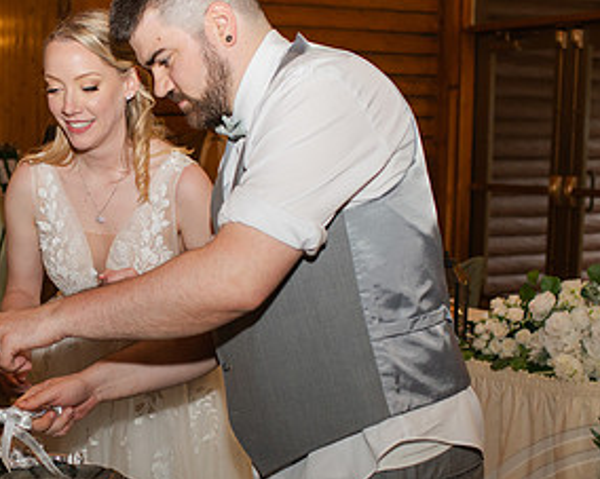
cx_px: 87
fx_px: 1189
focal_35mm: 67
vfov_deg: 22.8
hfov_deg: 27.5
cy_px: 270
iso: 800
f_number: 3.2
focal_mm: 35
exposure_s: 1/200
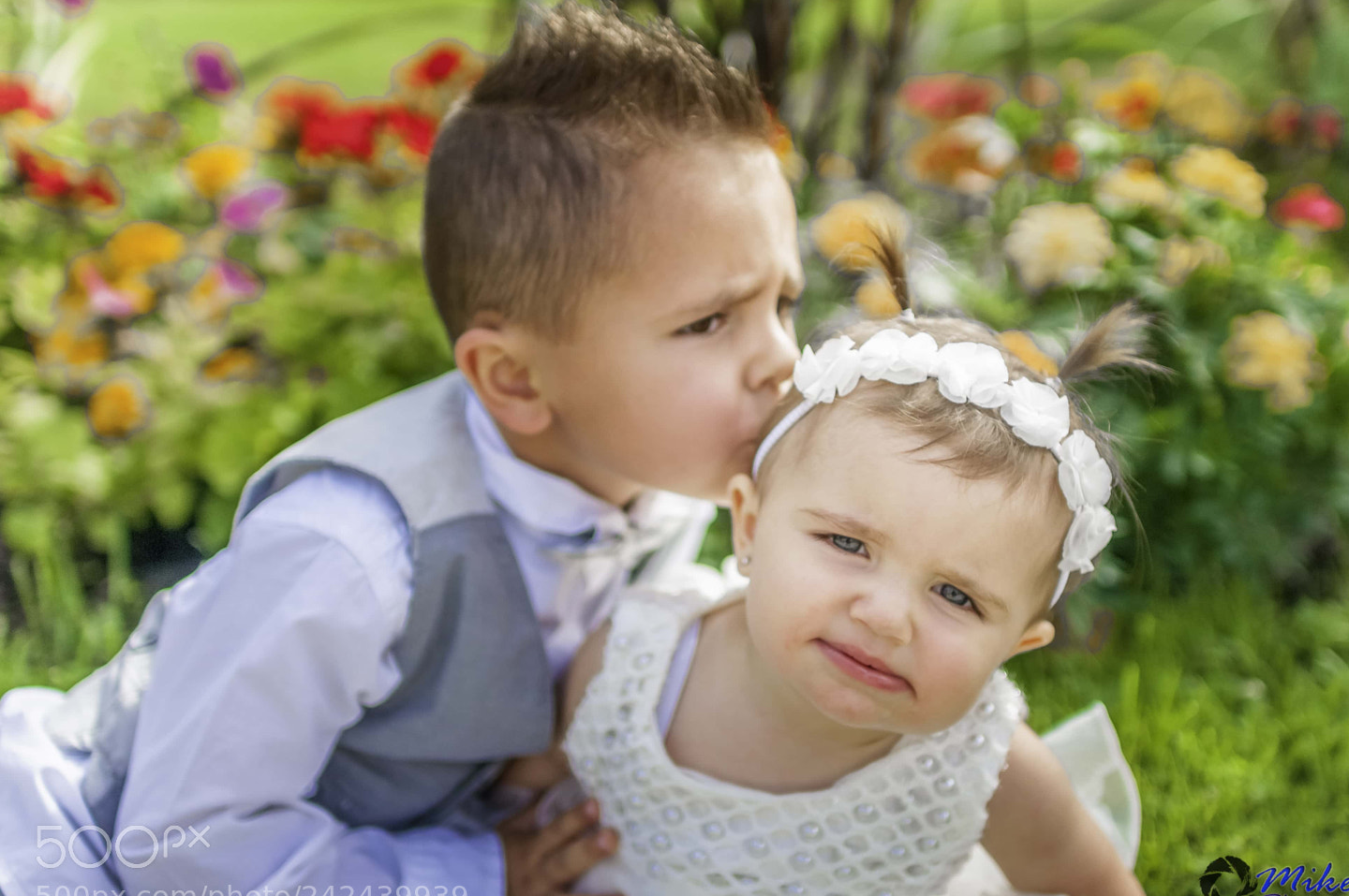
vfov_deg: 26.9
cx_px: 727
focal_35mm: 50
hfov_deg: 39.6
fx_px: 1872
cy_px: 472
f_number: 1.4
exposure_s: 1/8000
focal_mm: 30
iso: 200
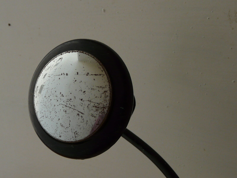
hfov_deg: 41.2
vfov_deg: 31.5
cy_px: 89
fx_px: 315
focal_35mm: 46
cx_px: 118
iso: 100
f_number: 2.8
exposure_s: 1/60
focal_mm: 4.7
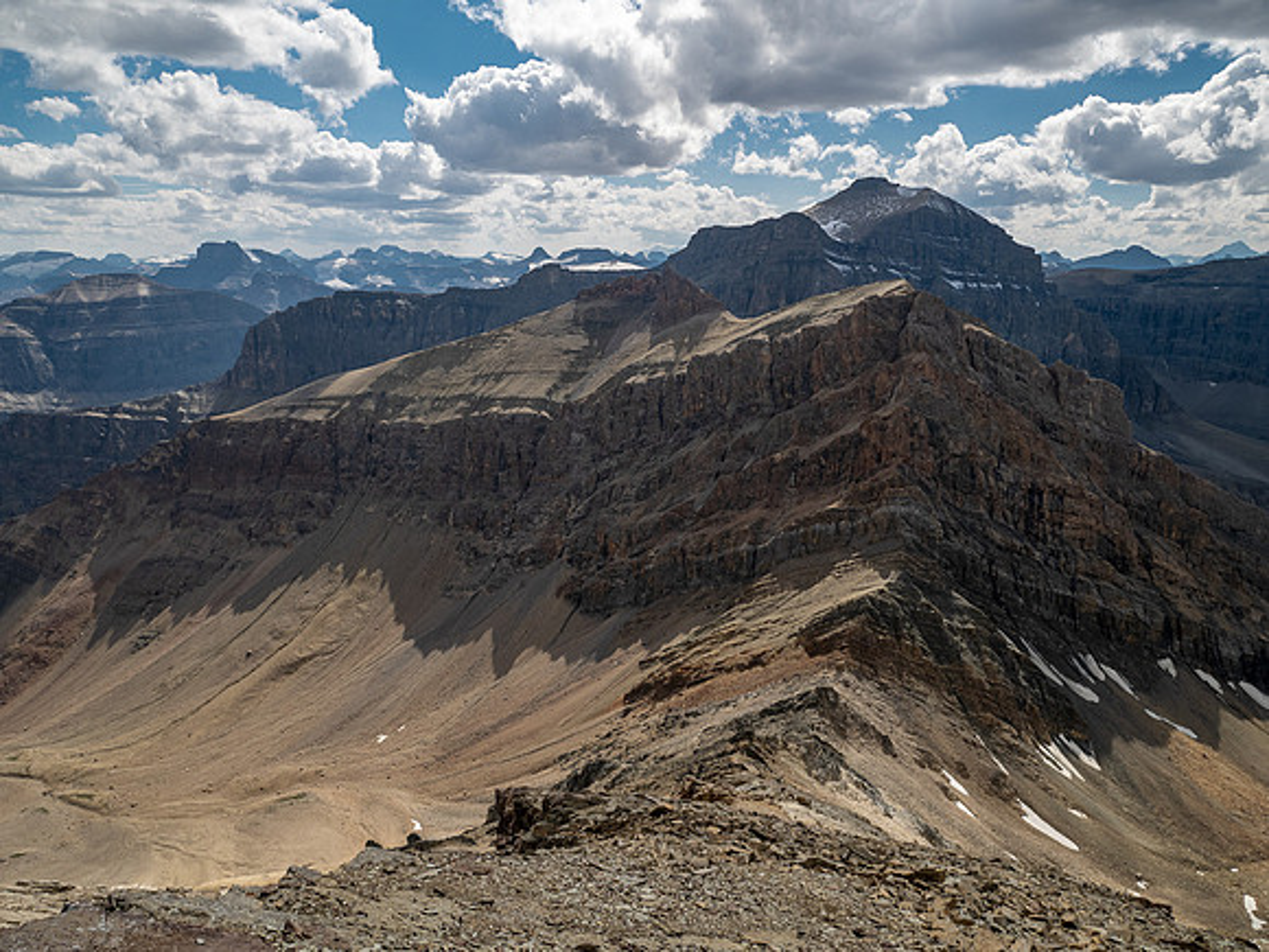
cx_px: 634
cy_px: 476
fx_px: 880
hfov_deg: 71.6
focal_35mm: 24
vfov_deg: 56.8
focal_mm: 12
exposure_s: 1/250
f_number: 8
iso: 200
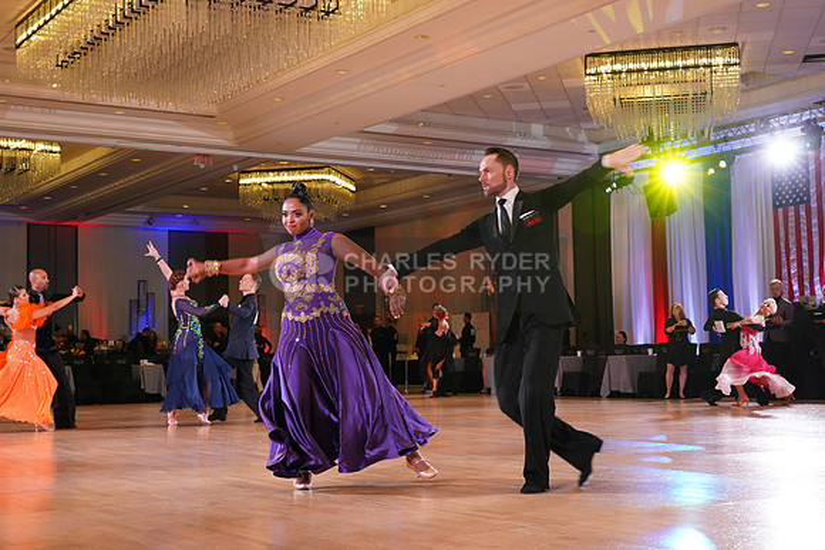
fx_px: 1123
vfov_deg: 27.5
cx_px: 412
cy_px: 275
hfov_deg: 40.3
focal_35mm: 49
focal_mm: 49
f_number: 5
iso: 1600
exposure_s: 1/160
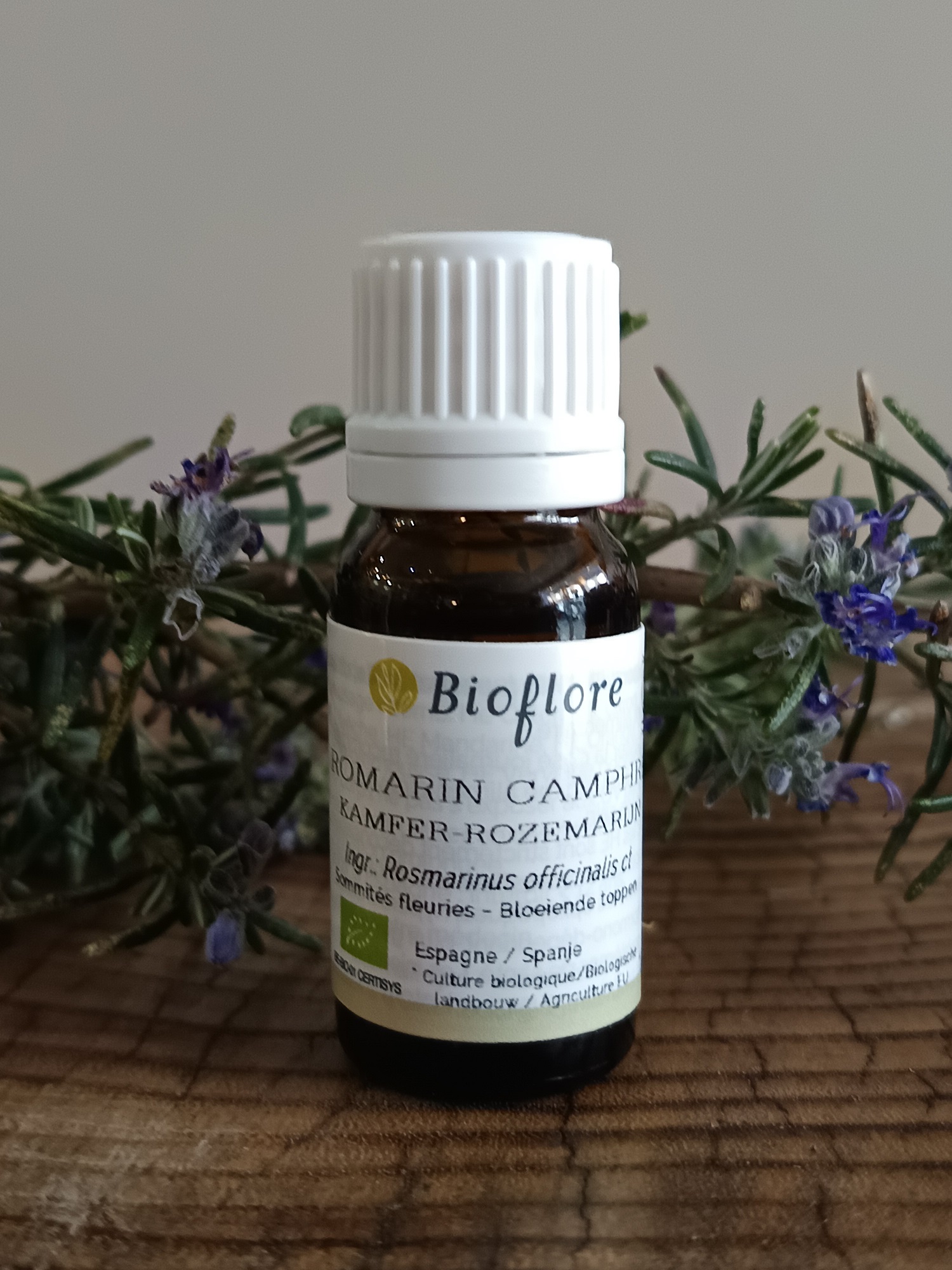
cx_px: 476
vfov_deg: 71.6
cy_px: 635
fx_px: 880
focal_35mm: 24
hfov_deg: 56.8
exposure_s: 1/33.3
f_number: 1.7
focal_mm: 5.31
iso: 857
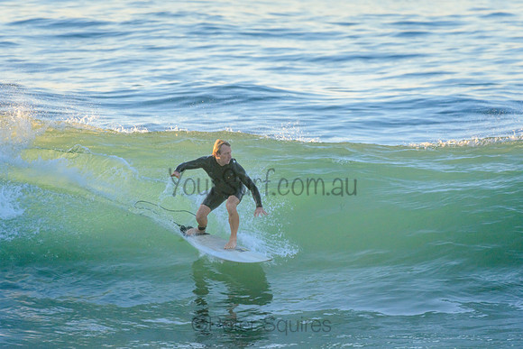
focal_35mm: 750
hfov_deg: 2.7
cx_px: 262
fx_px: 10899
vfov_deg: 1.8
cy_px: 174
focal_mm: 500
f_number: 5.6
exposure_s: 1/1250
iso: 800
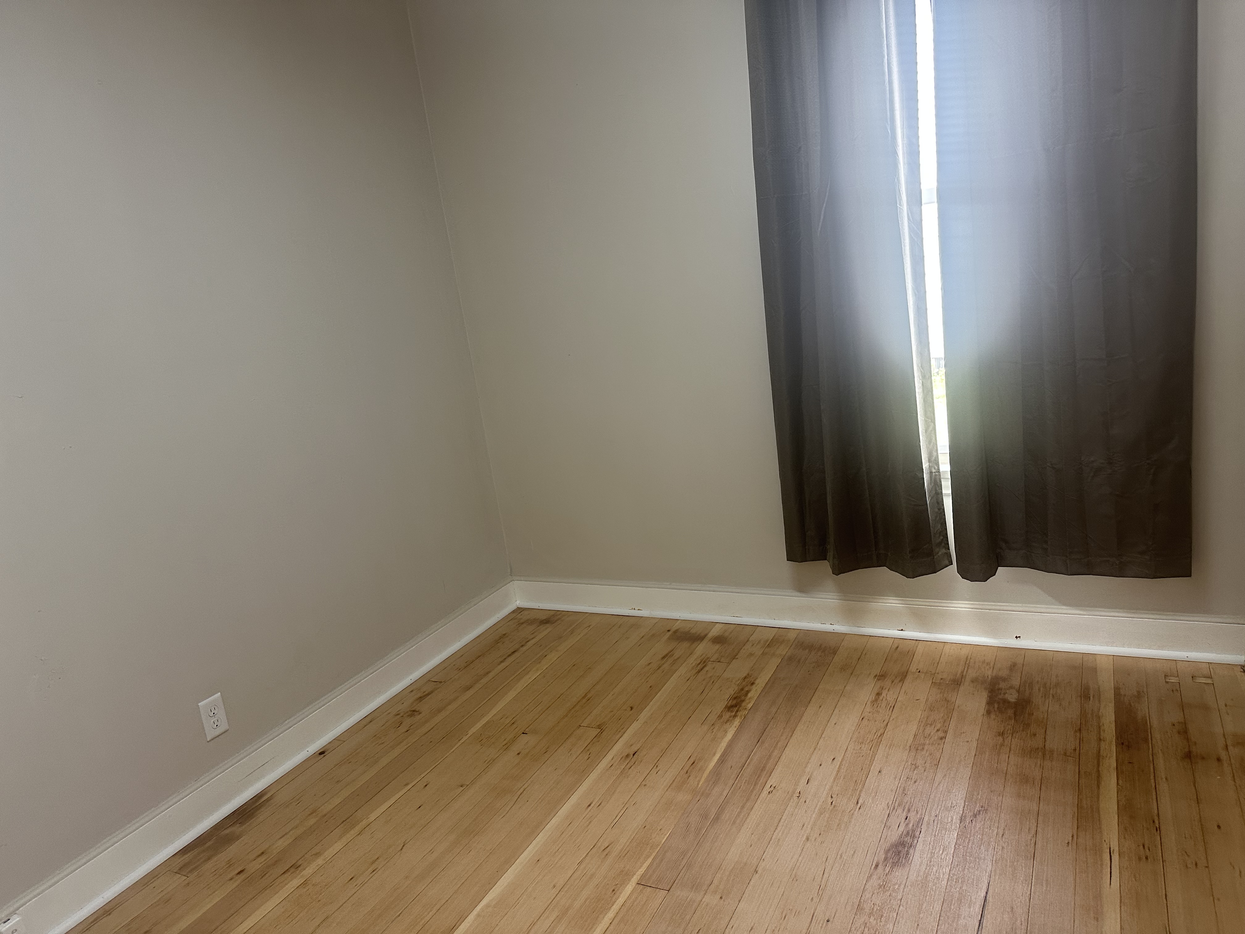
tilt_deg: -12.5
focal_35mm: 24
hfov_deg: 71.6
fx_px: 863
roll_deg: +8.0
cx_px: 622
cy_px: 467
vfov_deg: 56.8
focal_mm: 6.86
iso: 250
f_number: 1.78
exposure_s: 1/98
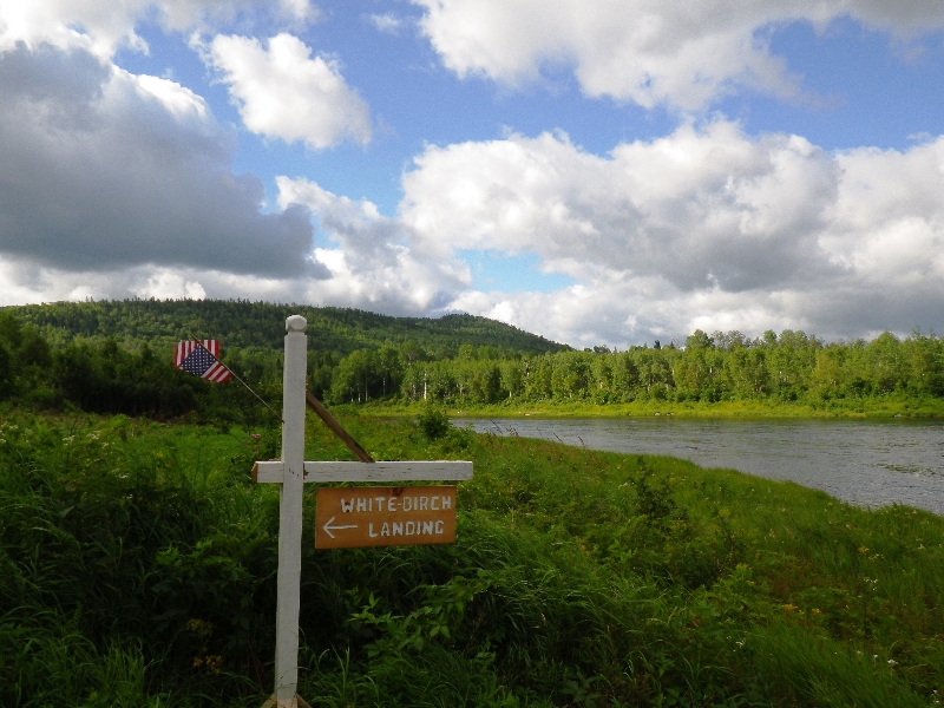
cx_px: 472
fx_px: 764
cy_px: 354
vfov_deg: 49.7
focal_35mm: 28
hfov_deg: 63.4
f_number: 4.2
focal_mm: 5
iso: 80
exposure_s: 1/500
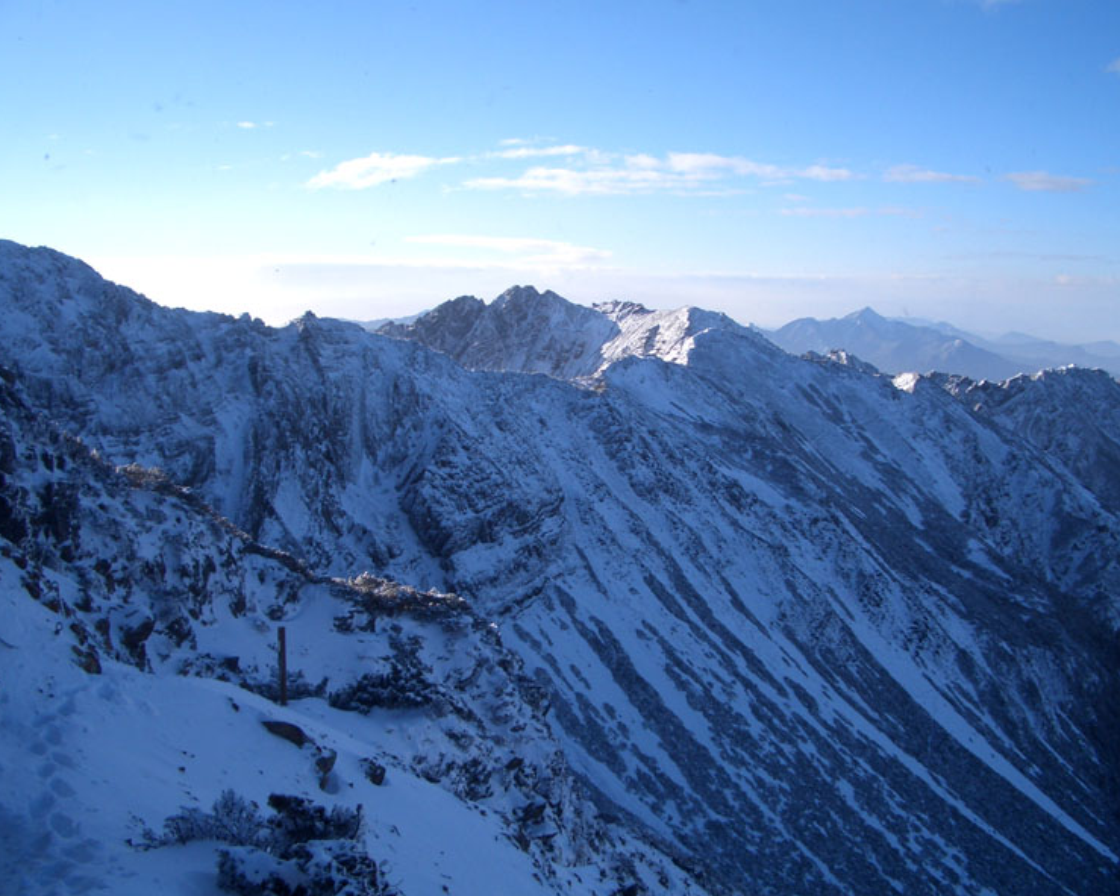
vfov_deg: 40.1
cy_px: 443
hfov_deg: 49.0
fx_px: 1226
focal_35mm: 37
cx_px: 600
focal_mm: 5.8
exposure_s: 1/500
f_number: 4.3
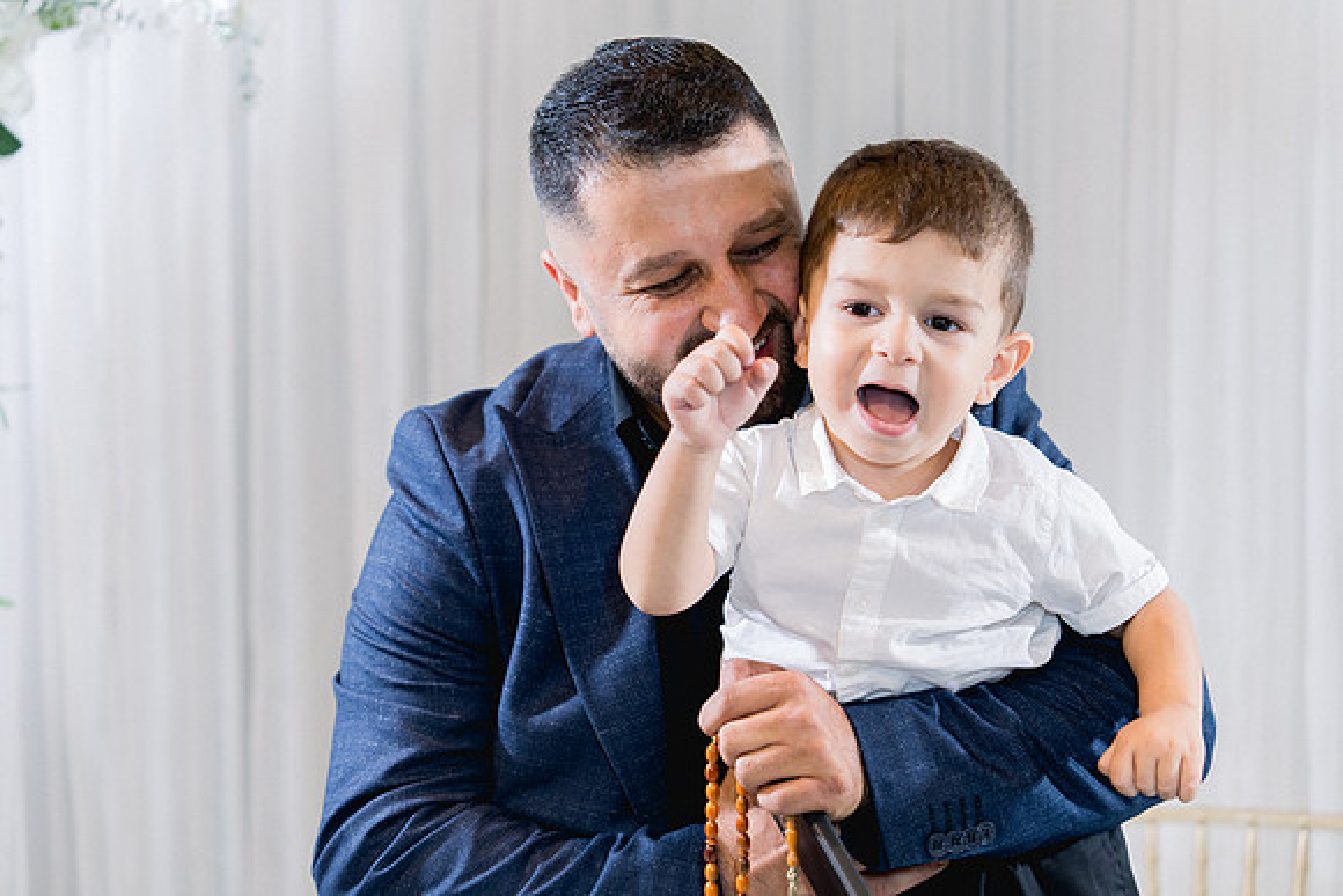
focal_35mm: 70
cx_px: 672
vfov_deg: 19.5
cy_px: 448
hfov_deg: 28.8
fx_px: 2612
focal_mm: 70
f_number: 2.8
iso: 800
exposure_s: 1/160
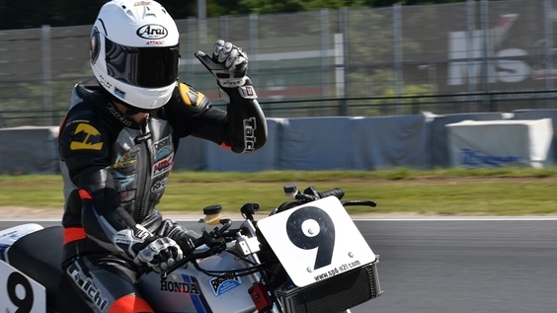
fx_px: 2304
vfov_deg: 7.8
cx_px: 286
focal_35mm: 156
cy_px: 166
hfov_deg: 13.8
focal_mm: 70
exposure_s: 1/400
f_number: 11
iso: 200
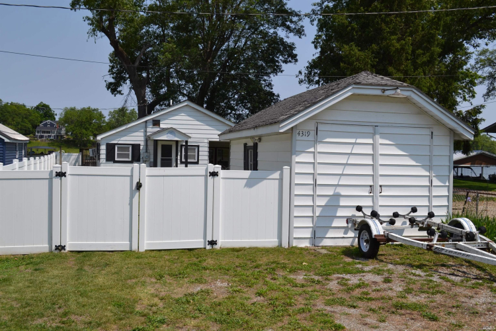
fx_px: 496
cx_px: 248
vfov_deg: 36.9
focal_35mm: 36
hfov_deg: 53.1
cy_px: 166
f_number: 9
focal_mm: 24
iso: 100
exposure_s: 1/320
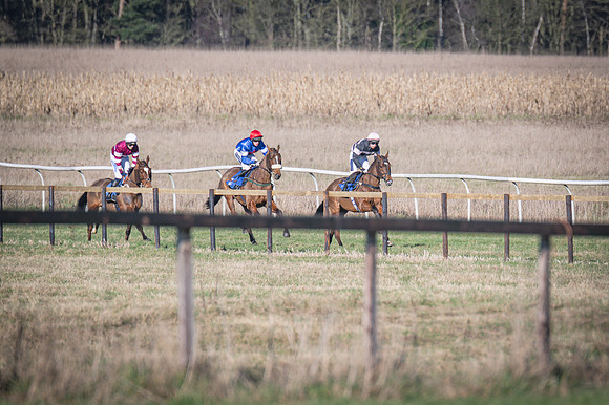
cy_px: 251
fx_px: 10187
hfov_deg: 3.4
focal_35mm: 603
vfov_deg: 2.3
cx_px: 417
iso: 100
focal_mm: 280
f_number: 4
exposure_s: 1/1000
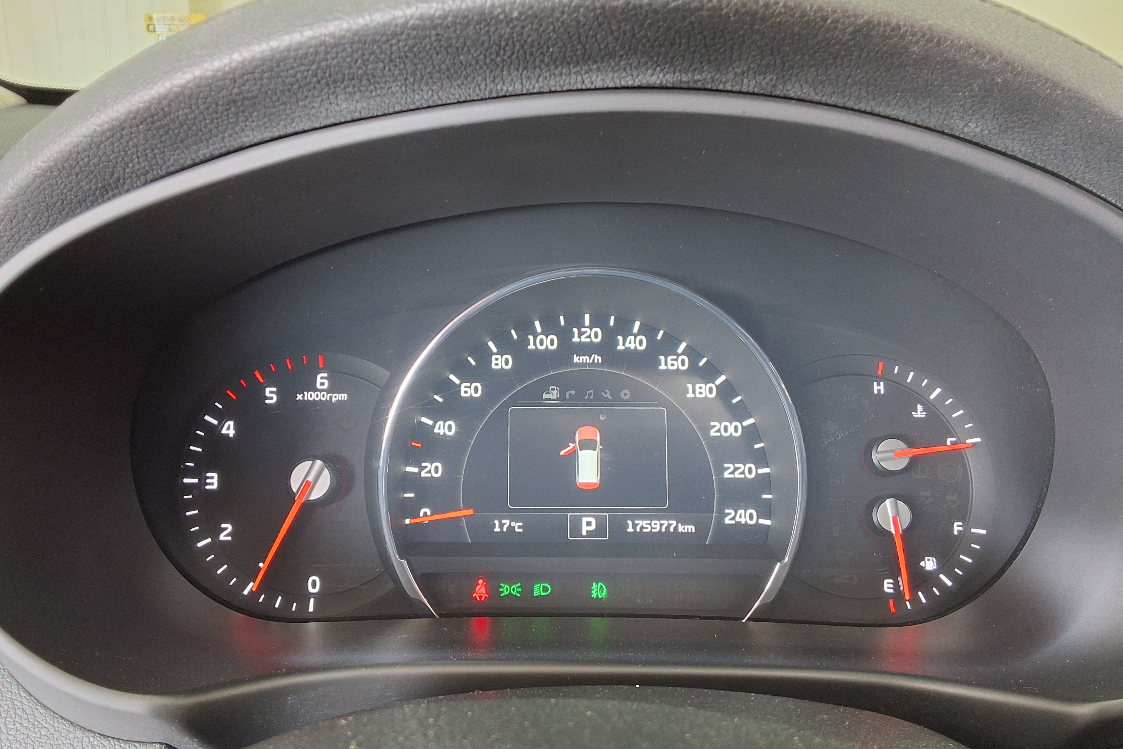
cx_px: 549
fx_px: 936
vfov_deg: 43.6
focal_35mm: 30
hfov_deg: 61.9
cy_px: 408
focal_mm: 2.91
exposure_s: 1/30
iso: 160
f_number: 1.9
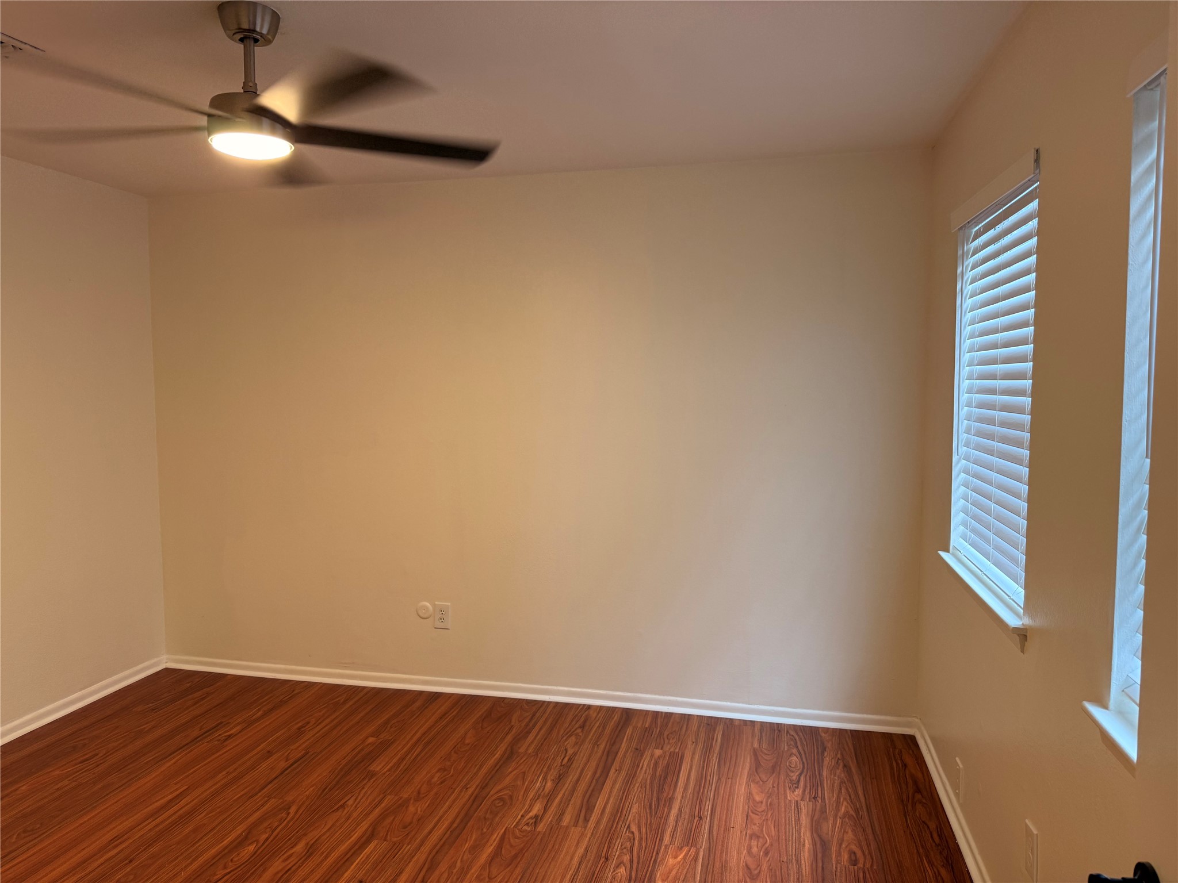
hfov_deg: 71.6
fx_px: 817
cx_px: 589
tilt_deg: -2.9
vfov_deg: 56.8
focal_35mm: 24
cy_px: 442
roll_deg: -0.1
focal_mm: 6.76
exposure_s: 1/62
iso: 100
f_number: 1.78
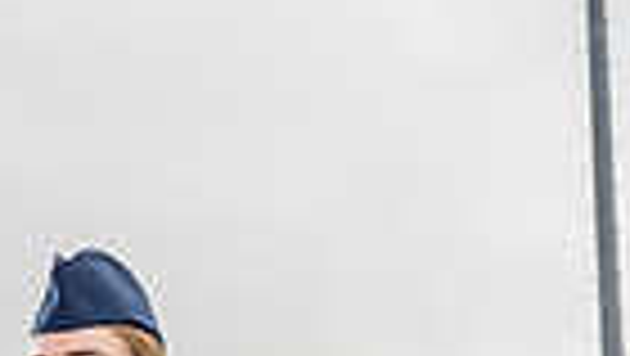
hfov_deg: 13.4
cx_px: 14
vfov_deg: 7.2
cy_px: 888
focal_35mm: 158
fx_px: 2641
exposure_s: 1/250
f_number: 7.1
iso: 320
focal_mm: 47
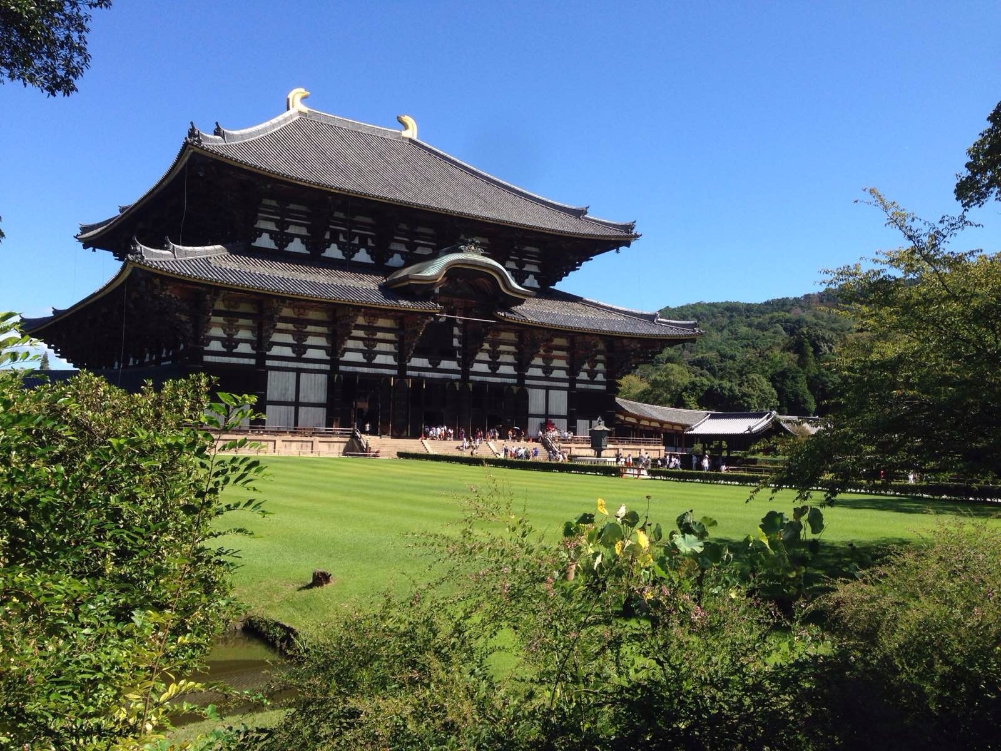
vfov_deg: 42.9
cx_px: 500
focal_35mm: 33
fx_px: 954
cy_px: 376
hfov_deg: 55.4
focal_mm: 4.12
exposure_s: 1/1130
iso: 50
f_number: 2.4
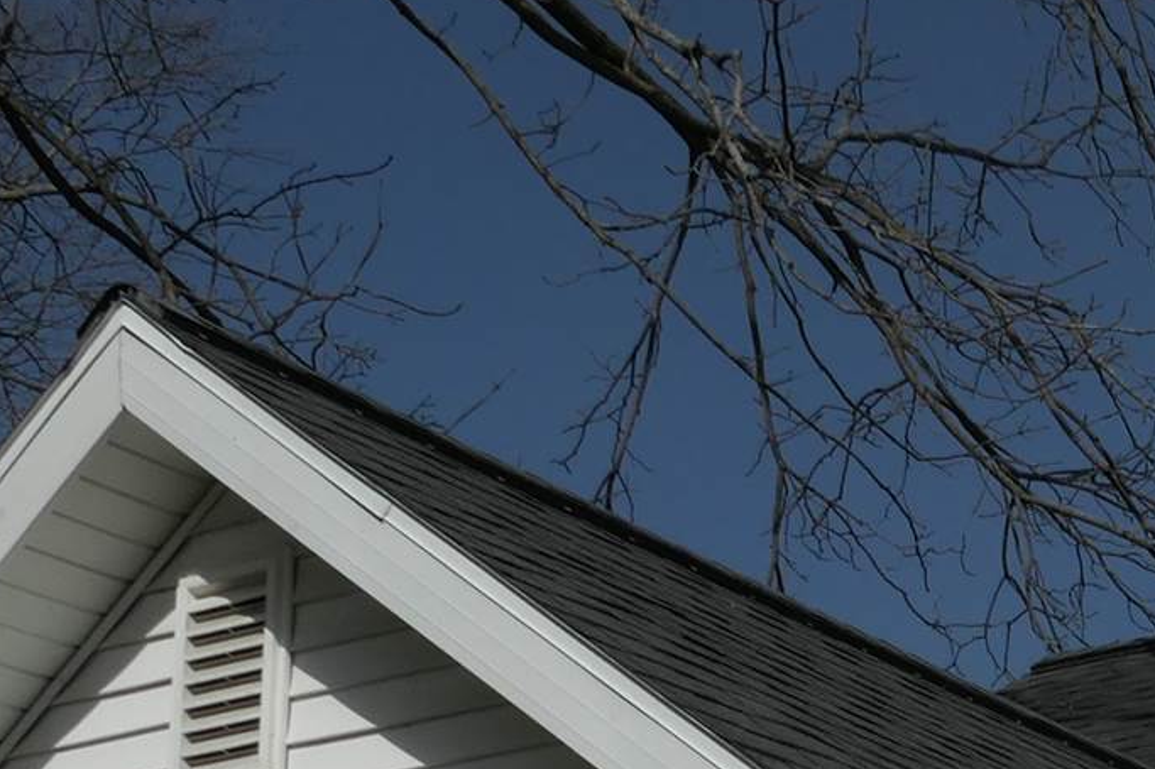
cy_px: 1680
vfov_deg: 11.1
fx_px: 3464
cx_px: 1554
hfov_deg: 17.6
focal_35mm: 108
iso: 125
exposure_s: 1/1300
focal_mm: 8.8
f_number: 7.1
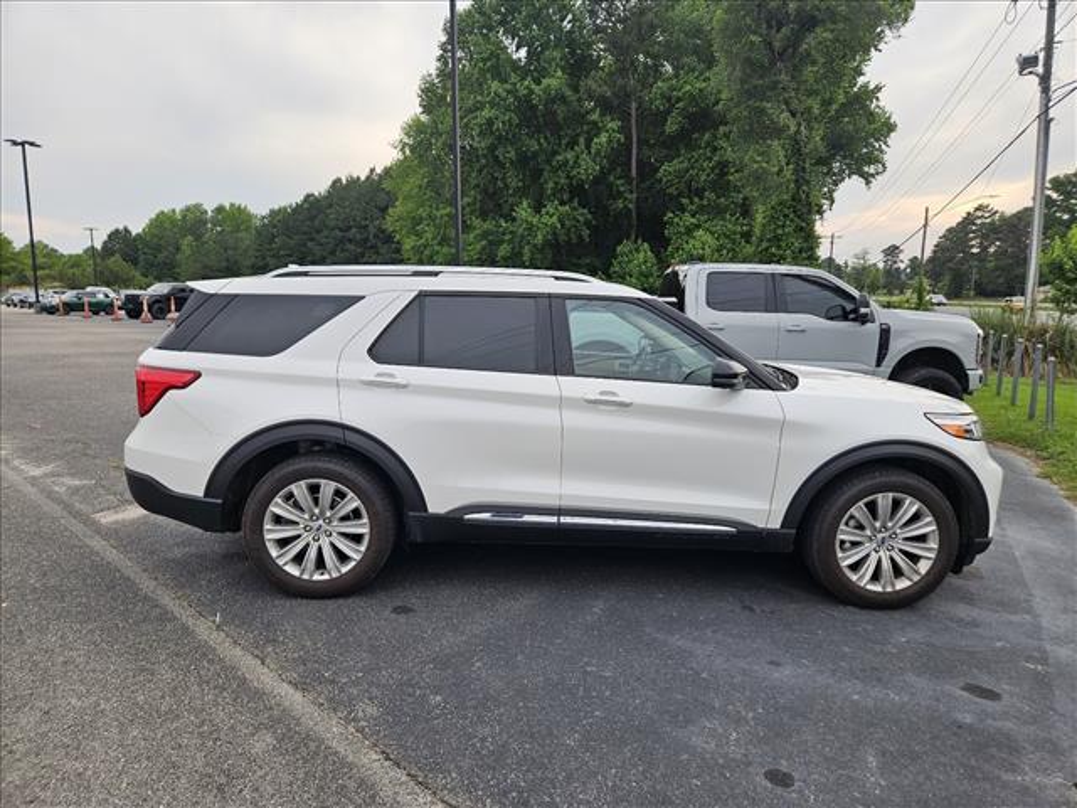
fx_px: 716
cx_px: 538
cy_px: 404
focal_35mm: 23
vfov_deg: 58.9
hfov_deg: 73.9
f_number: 1.8
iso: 32
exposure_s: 1/182
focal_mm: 5.4
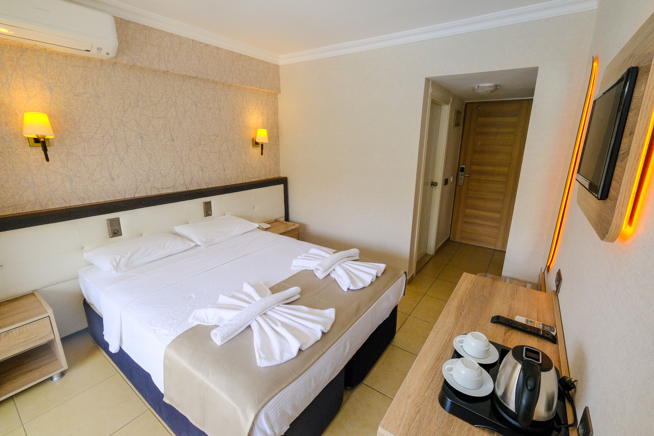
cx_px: 327
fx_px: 272
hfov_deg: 100.4
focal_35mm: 15
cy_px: 218
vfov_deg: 77.3
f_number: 8
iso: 1250
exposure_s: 1/105
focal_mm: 10
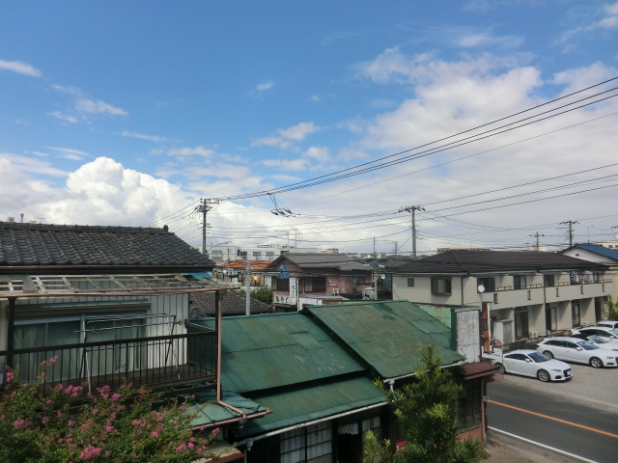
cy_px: 232
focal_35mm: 24
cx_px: 309
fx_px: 428
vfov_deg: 56.8
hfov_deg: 71.6
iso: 80
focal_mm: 4.3
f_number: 7.5
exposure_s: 1/320
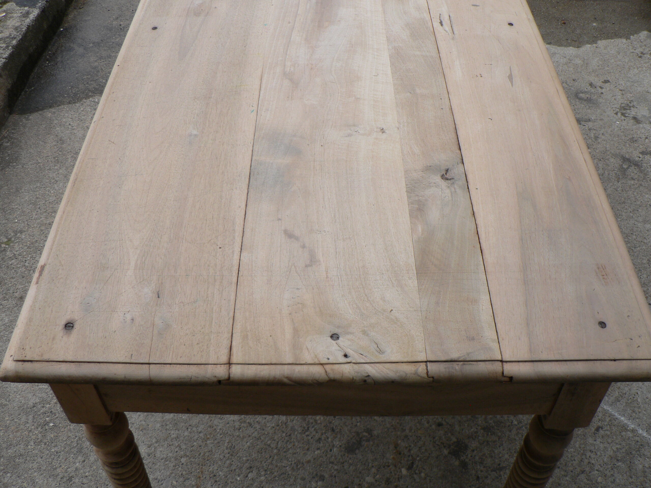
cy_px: 244
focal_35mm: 36
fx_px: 677
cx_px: 326
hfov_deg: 51.4
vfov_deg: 39.7
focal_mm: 6
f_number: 2.8
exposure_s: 1/80
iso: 80
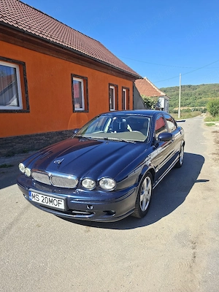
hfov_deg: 58.9
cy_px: 146
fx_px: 194
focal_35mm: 23
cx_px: 110
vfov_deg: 73.9
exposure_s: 1/1250
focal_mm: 5.54
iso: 50
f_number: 1.8
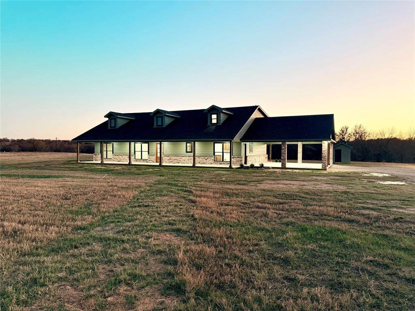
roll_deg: -0.3
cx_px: 208
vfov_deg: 56.8
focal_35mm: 24
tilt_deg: -1.1
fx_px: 288
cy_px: 156
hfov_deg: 71.6
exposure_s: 1/60
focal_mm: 6.76
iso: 320
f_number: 1.78
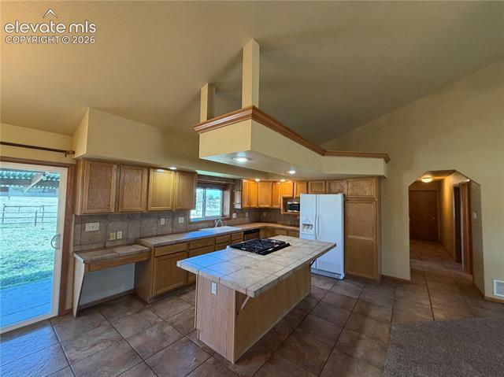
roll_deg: -0.9
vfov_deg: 85.6
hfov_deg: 102.1
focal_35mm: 14
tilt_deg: +2.2
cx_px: 252
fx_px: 204
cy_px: 188
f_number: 2.2
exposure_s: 1/60
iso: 200
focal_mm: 2.22
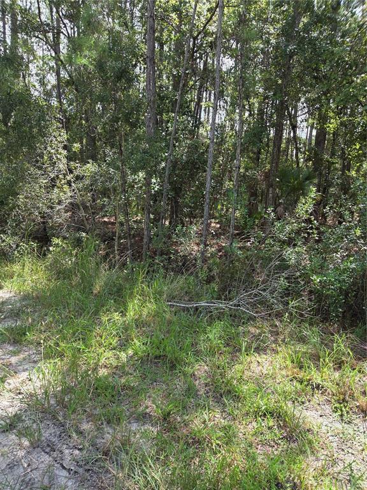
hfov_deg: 58.9
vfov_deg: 73.9
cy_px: 245
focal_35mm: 23
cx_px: 184
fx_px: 325
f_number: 1.8
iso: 80
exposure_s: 1/703
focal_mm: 5.4
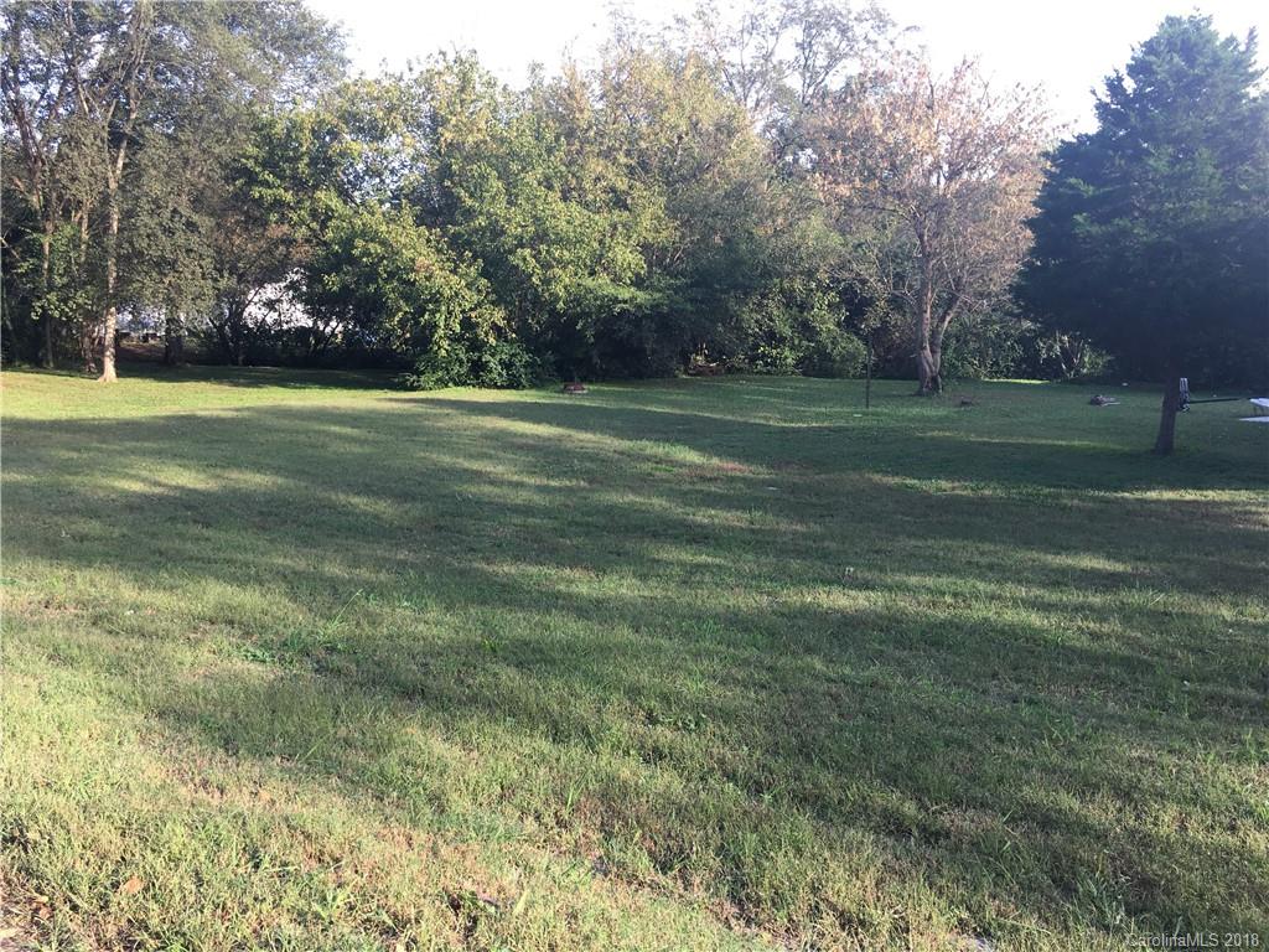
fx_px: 1063
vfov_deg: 48.2
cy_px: 476
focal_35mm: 29
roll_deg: +0.6
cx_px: 634
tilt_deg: -10.0
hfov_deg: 61.7
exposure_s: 1/120
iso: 25
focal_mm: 4.15
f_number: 2.2
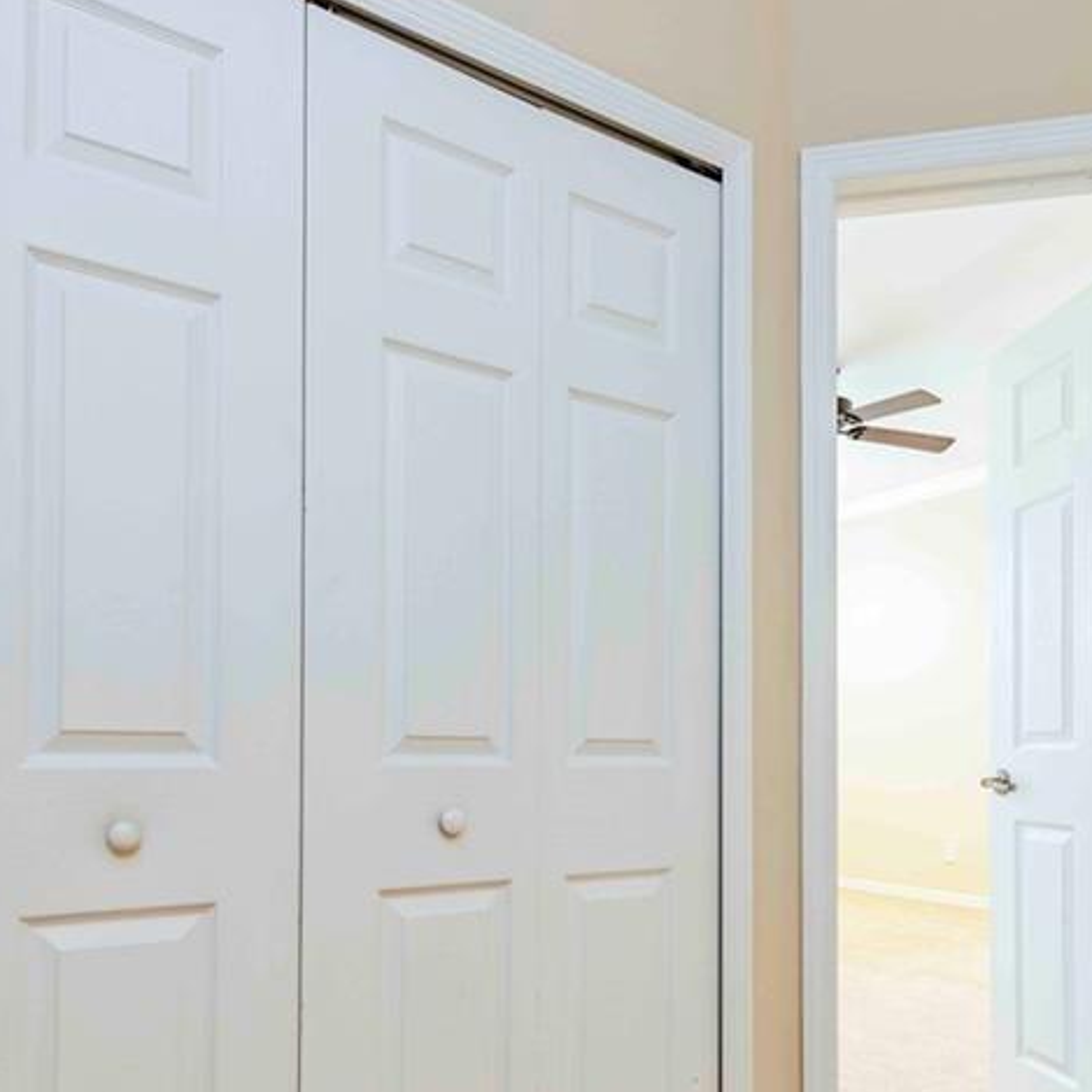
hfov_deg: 60.9
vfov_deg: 59.2
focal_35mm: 26
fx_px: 928
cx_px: 549
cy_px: 751
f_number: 8
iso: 320
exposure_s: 1.3
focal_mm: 14
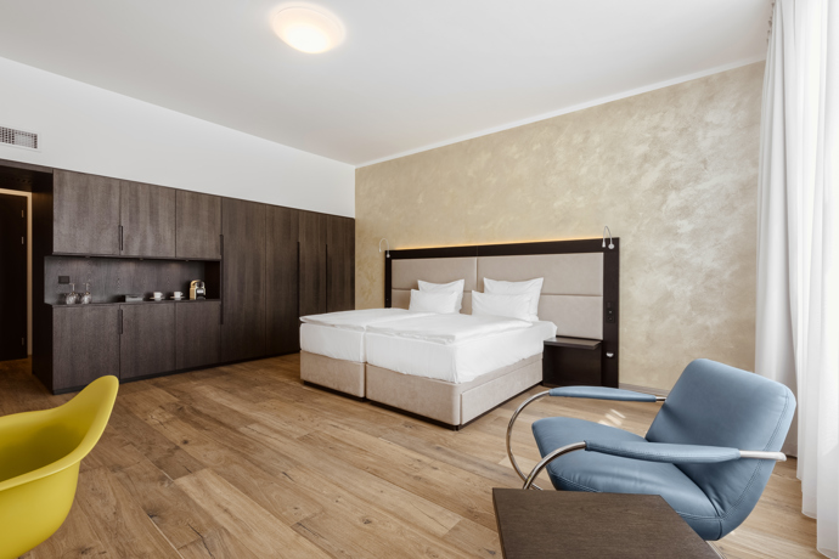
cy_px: 280
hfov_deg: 96.7
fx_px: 373
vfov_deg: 73.7
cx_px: 420
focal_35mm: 16
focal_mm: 16
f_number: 10
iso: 100
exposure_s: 1/1.67
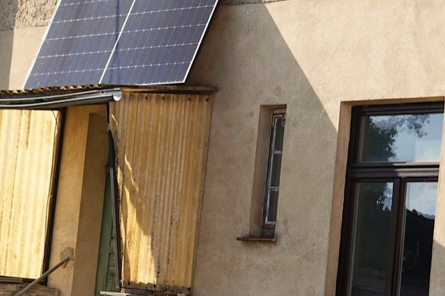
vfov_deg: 9.5
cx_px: 202
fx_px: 1779
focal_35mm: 144
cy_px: 163
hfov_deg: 14.3
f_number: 4
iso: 100
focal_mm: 29.1
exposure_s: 1/320
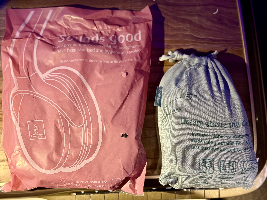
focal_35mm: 48
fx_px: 370
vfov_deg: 30.3
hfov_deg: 39.7
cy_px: 100
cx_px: 134
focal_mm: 6.76
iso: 320
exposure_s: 1/38
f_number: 1.78
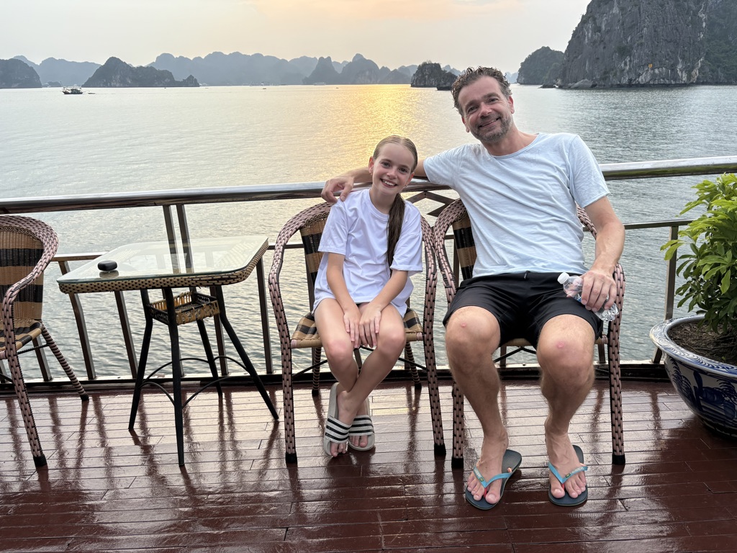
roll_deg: +1.0
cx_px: 368
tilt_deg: -18.7
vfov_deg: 53.1
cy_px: 276
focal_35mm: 26
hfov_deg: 67.3
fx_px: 554
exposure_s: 1/1032
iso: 64
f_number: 1.6
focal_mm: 5.96
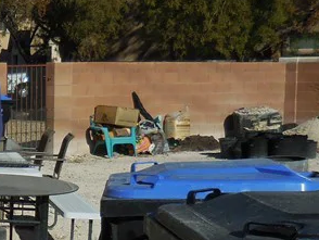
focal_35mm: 87
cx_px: -101
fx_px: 802
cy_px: 160
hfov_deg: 20.5
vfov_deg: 17.0
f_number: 6.6
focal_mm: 4.5
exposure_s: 1/1250
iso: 125
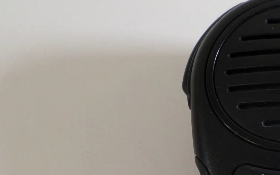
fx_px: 458
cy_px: 200
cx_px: 288
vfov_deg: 20.5
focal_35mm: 60
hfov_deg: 31.2
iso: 80
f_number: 2.5
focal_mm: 4.5
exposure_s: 1/30
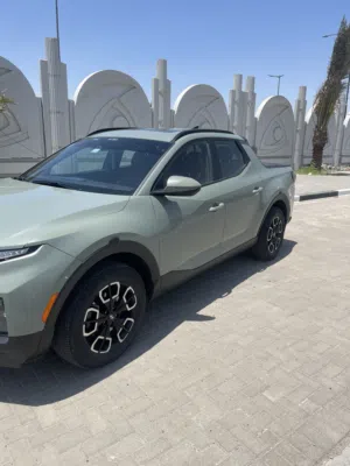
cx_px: 175
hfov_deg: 54.9
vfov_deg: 69.4
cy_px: 233
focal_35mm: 25
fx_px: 337
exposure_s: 1/3788
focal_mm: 5.1
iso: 32
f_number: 1.6
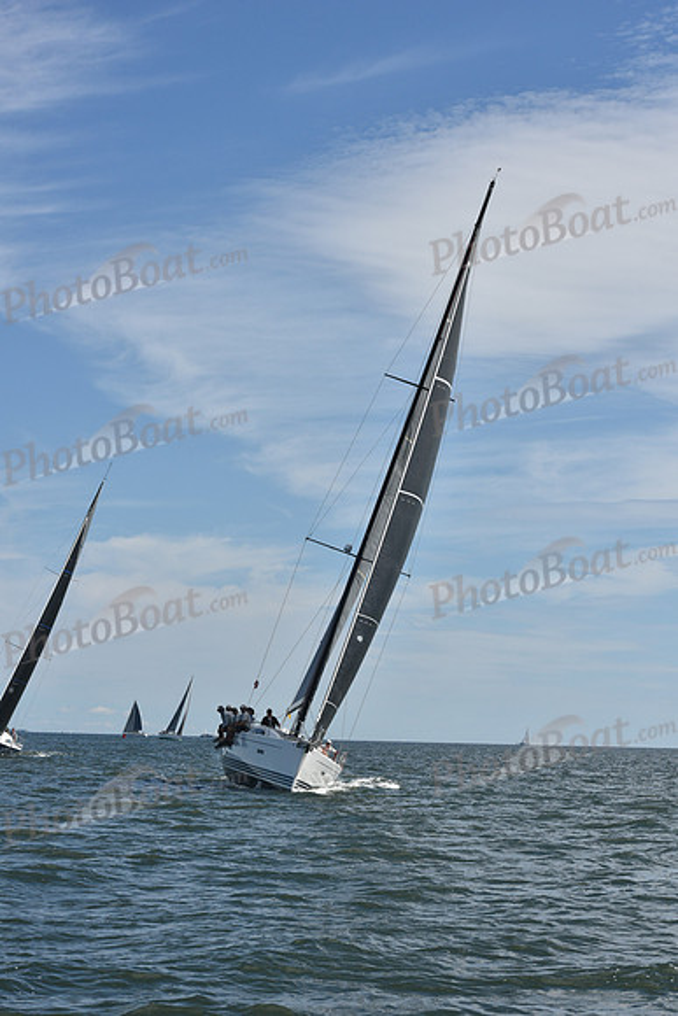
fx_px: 1976
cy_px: 508
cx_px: 339
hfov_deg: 19.5
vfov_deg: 28.8
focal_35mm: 70
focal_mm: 70
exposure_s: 1/1000
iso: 320
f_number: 11
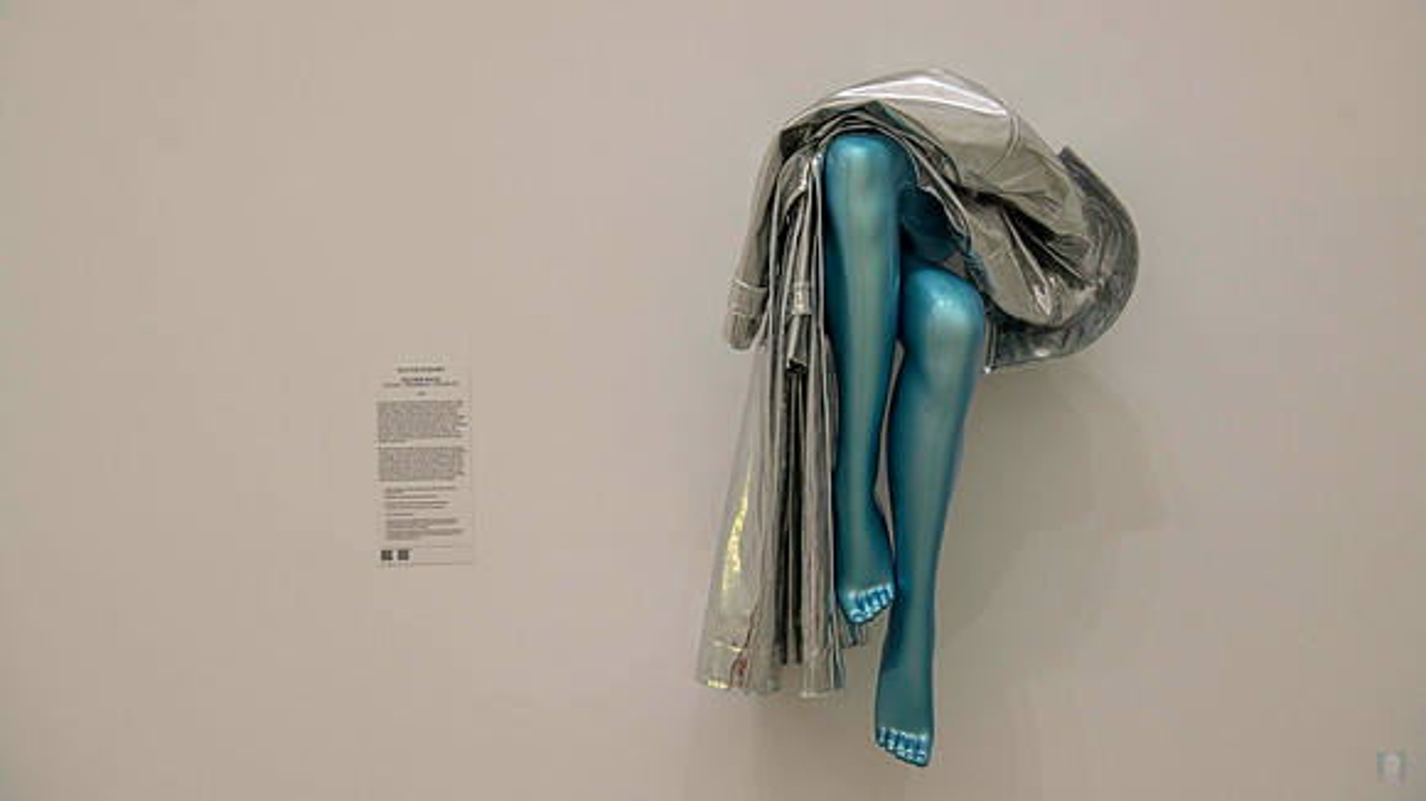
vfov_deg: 31.3
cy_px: 363
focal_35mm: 38
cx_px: 723
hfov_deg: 53.1
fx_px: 1428
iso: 720
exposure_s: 1/80
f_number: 5
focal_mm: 35
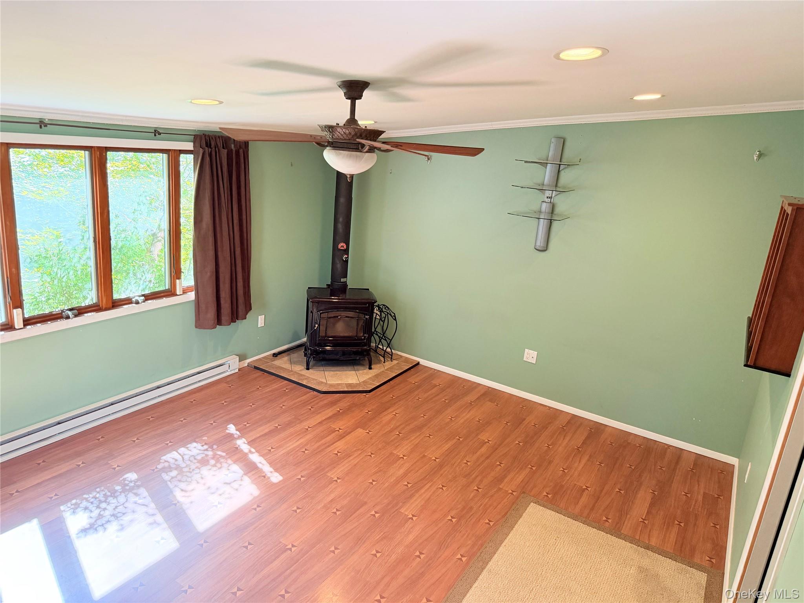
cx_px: 402
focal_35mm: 24
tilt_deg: -15.7
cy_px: 302
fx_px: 557
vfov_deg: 56.8
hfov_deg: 71.6
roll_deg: -4.7
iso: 320
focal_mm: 6.76
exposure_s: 1/120
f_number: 1.78
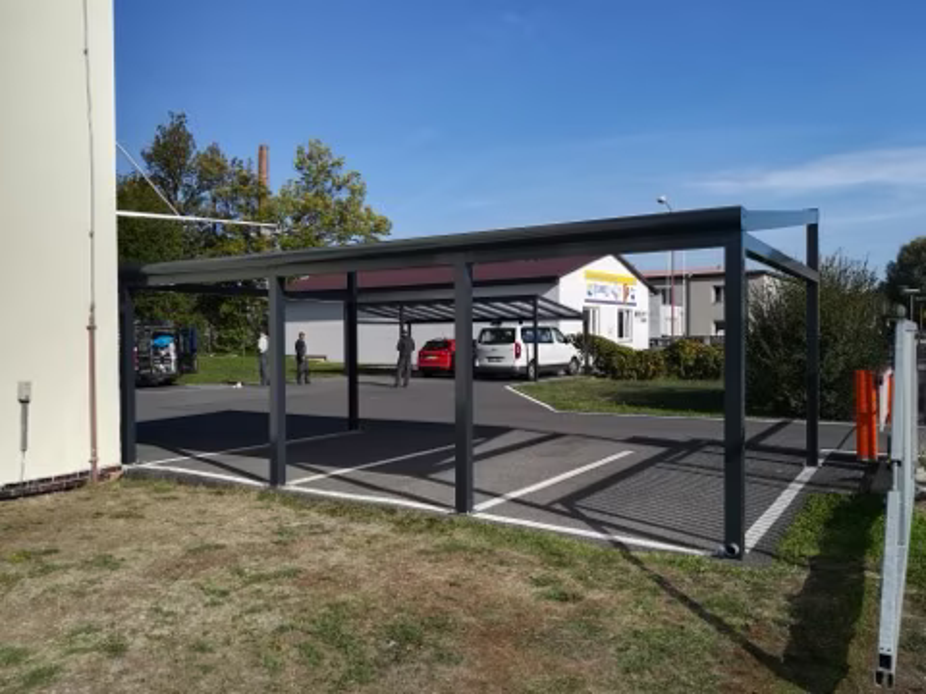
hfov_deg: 67.3
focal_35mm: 26
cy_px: 347
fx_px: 696
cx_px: 463
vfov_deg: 53.1
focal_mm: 3.83
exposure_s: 1/1261
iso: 50
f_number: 2.2
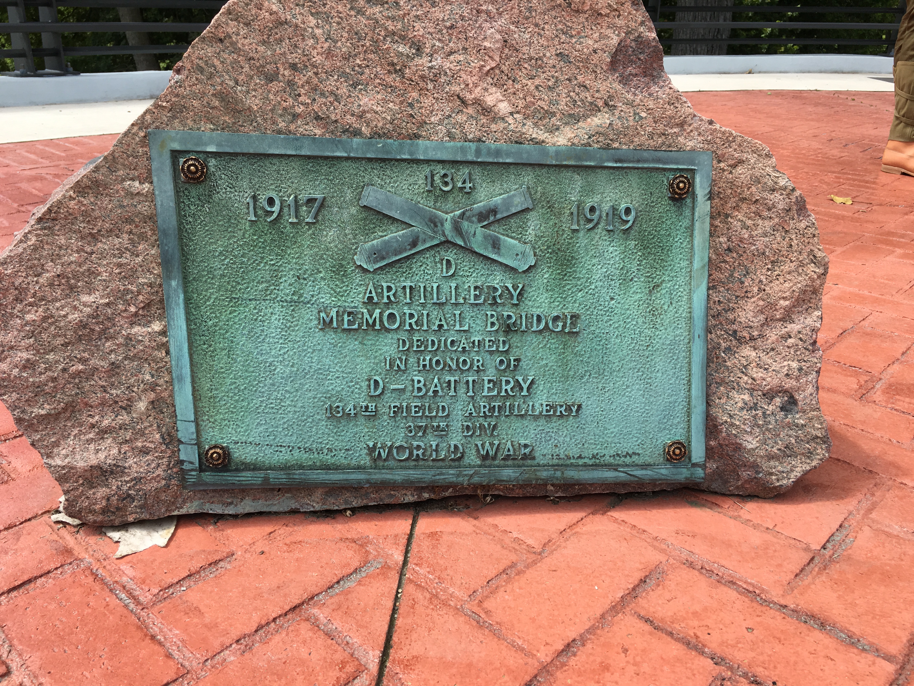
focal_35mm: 29
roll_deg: +2.1
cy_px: 343
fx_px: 766
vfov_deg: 48.2
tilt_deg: -22.7
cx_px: 457
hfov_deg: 61.7
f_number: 2.2
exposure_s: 1/769
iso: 25
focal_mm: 4.15
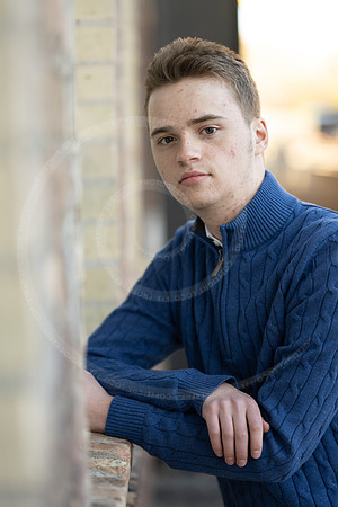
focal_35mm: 85
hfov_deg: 16.1
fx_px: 1197
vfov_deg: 23.9
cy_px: 254
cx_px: 169
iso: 100
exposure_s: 1/160
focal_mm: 85
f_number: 1.8
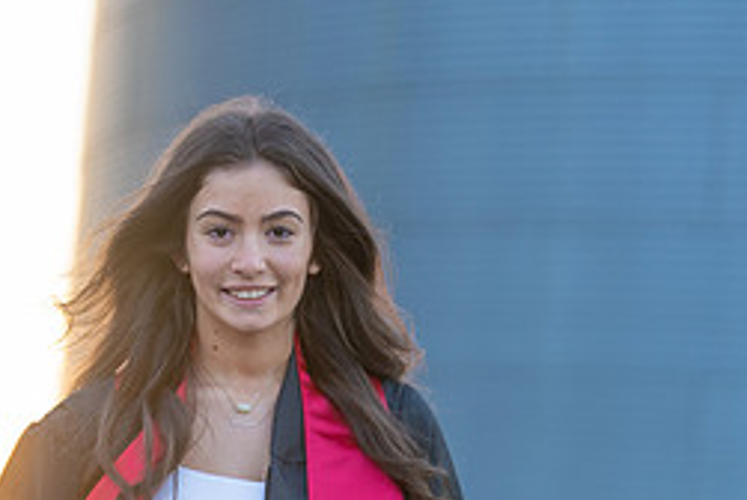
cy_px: 561
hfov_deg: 8.9
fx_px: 4799
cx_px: 173
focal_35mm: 231
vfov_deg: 5.9
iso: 500
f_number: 2.8
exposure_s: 1/320
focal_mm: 100
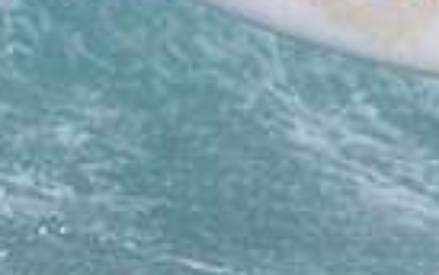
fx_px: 56097
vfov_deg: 0.3
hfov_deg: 0.4
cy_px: -232
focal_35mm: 4683
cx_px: 710
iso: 1000
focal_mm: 800
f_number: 11
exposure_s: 1/2000
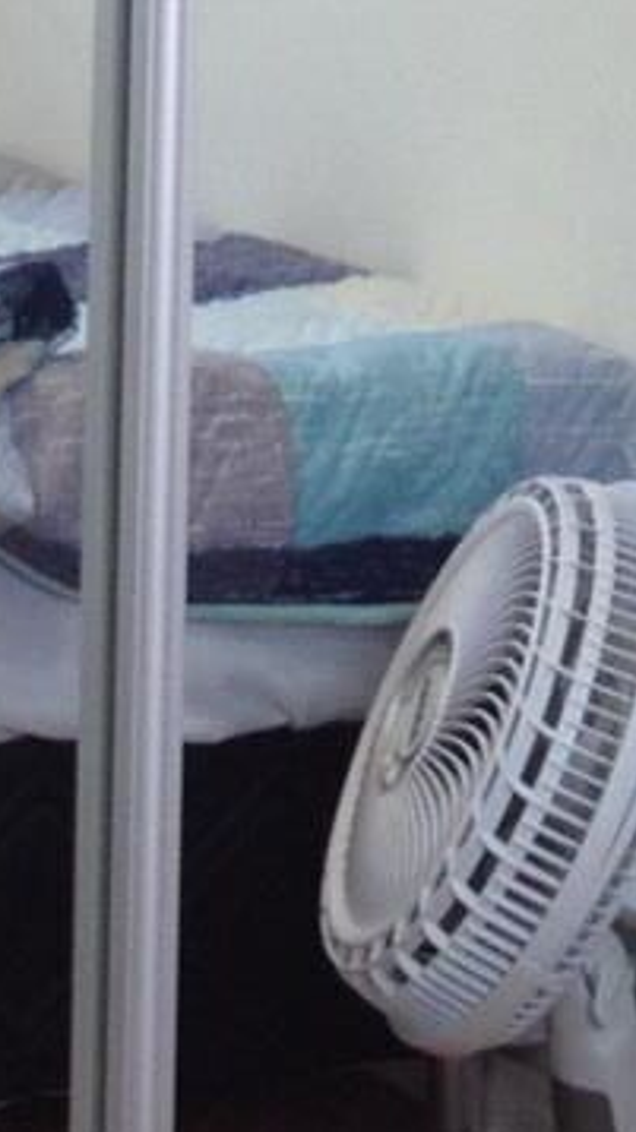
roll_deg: -1.8
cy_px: -367
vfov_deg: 12.0
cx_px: -6
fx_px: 5224
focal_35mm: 174
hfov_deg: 6.9
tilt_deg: -0.8
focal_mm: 4.28
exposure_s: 1/30
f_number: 2.4
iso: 50
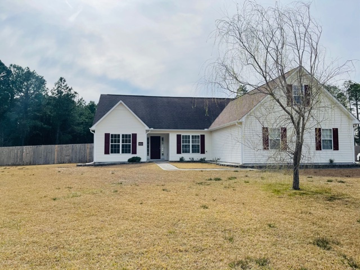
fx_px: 270
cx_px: 180
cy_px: 135
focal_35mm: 26
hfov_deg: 67.3
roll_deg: +0.1
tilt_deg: +2.4
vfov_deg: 53.1
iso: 32
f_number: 1.6
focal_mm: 5.1
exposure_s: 1/8547
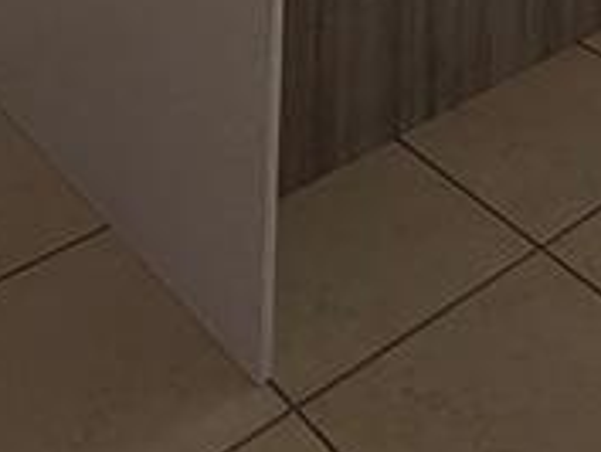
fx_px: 1407
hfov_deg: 23.8
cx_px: 469
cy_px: -782
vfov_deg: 12.2
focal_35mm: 81
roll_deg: -1.3
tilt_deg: +3.0
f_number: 2.2
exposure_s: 1/120
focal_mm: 2.22
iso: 50
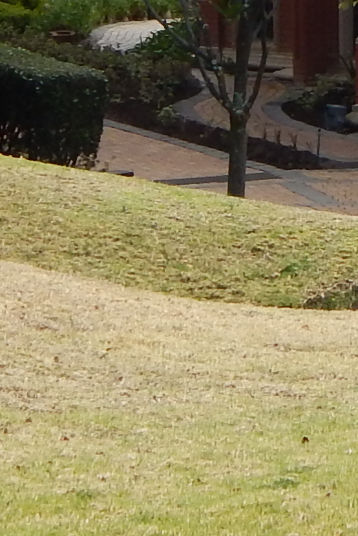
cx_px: 756
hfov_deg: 4.9
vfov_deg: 7.3
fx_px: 4128
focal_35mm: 277
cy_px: -371
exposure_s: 1/250
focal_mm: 8.6
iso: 125
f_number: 3.7
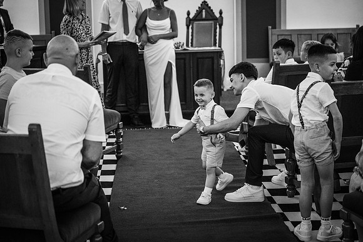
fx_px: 705
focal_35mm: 70
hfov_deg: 28.9
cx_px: 182
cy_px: 121
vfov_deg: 19.4
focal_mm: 70
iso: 3600
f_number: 2.8
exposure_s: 1/200
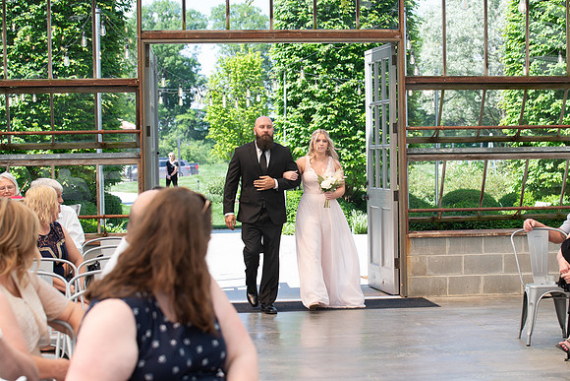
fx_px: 1440
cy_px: 240
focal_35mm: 91
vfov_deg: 15.0
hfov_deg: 22.4
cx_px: 317
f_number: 5
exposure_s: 1/250
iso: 160
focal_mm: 70
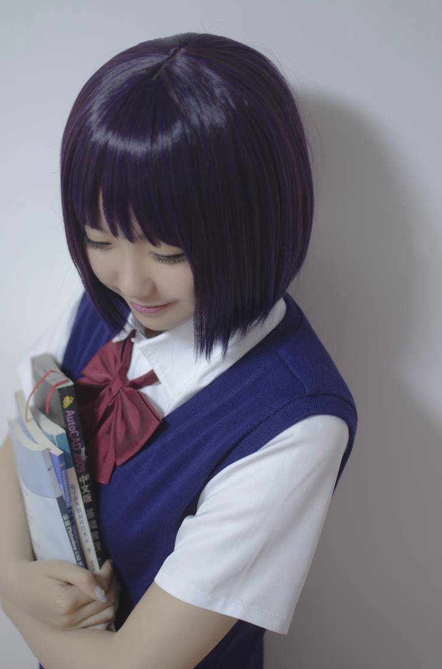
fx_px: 1028
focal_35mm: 56
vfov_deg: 36.0
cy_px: 339
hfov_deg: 24.3
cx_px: 212
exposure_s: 1/80
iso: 400
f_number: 1.8
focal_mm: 35
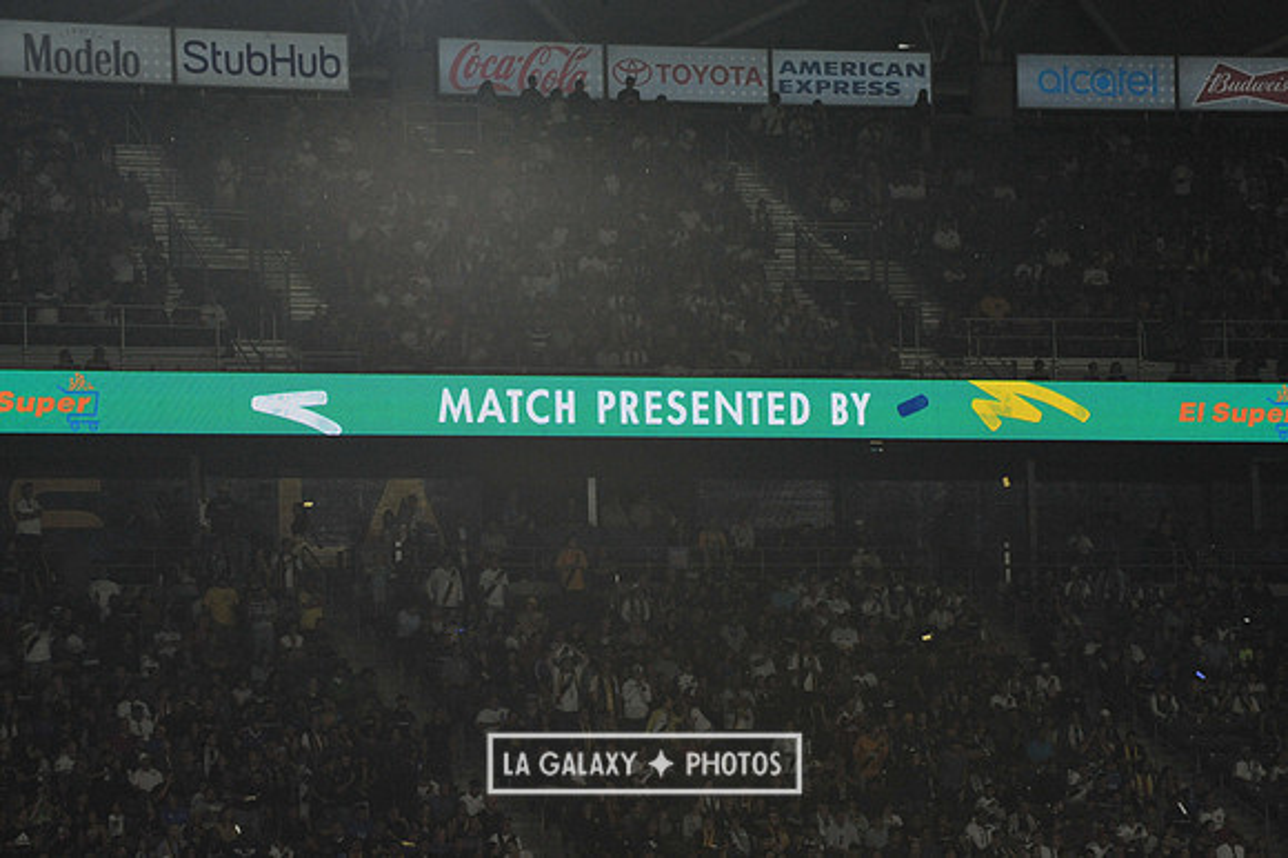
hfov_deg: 11.8
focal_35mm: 175
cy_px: 429
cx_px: 644
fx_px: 6257
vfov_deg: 7.8
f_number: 13
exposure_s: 1/640
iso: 3200
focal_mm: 175
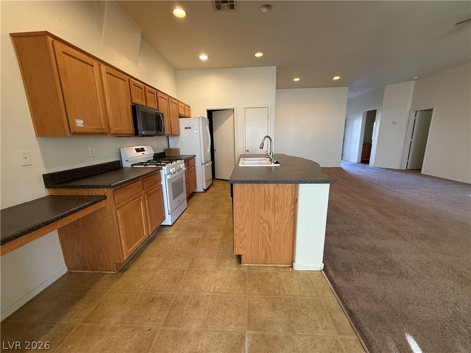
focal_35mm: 14
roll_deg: +1.5
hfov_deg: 102.1
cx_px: 236
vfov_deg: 85.7
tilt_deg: -11.8
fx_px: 190
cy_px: 176
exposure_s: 1/120
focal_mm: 2.22
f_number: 2.2
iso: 250
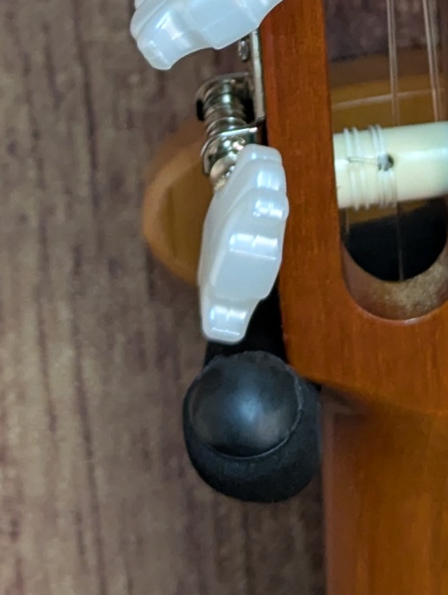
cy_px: -120
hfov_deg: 8.6
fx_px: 2959
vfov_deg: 11.3
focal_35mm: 172
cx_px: 545
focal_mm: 6.81
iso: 294
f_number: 1.85
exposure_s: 1/120
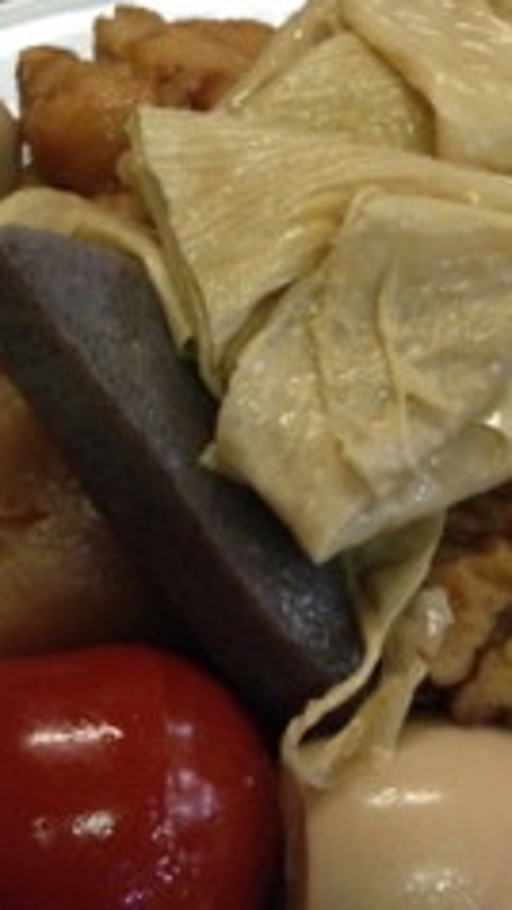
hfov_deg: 16.8
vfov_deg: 29.3
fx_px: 1737
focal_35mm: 72
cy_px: 413
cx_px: 252
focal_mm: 4.28
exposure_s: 1/15
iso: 800
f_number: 2.4
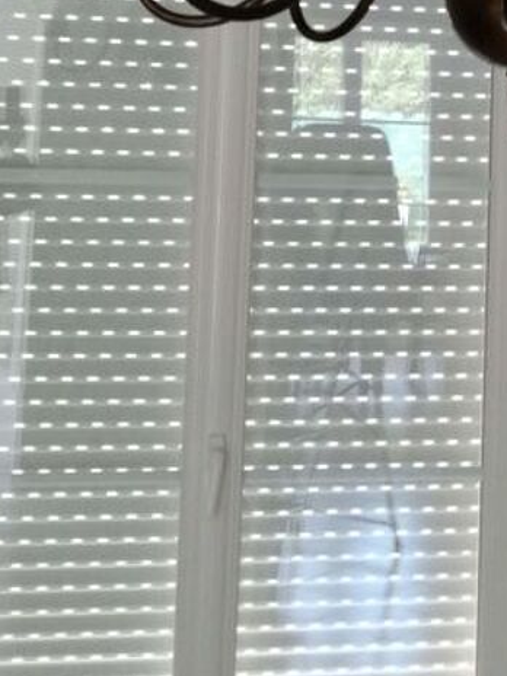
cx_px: 460
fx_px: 1738
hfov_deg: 16.4
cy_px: -46
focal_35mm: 89
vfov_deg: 21.0
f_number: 1.8
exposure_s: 1/33.3
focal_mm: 3.46
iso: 80
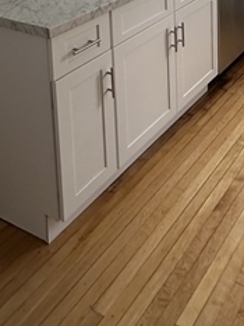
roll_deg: +0.6
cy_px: -103
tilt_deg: -5.5
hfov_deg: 28.9
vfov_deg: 31.4
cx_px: 258
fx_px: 433
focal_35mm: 46
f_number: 2.2
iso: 40
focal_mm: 2.22
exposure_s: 1/135
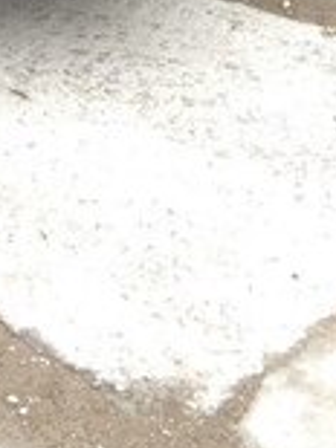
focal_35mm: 93
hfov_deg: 15.5
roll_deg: +0.6
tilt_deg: -15.6
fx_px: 1205
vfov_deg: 19.2
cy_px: -162
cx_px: -32
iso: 32
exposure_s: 1/125
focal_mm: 4.15
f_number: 2.2
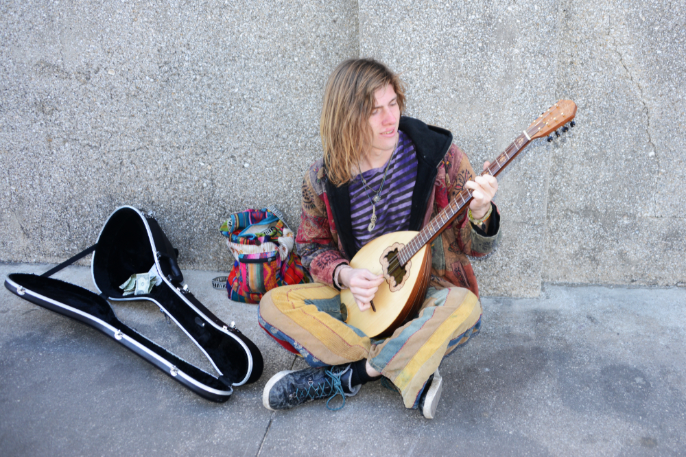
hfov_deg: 58.7
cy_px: 228
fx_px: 610
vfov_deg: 41.1
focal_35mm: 32
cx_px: 343
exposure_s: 1/250
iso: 400
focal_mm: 32
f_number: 3.5
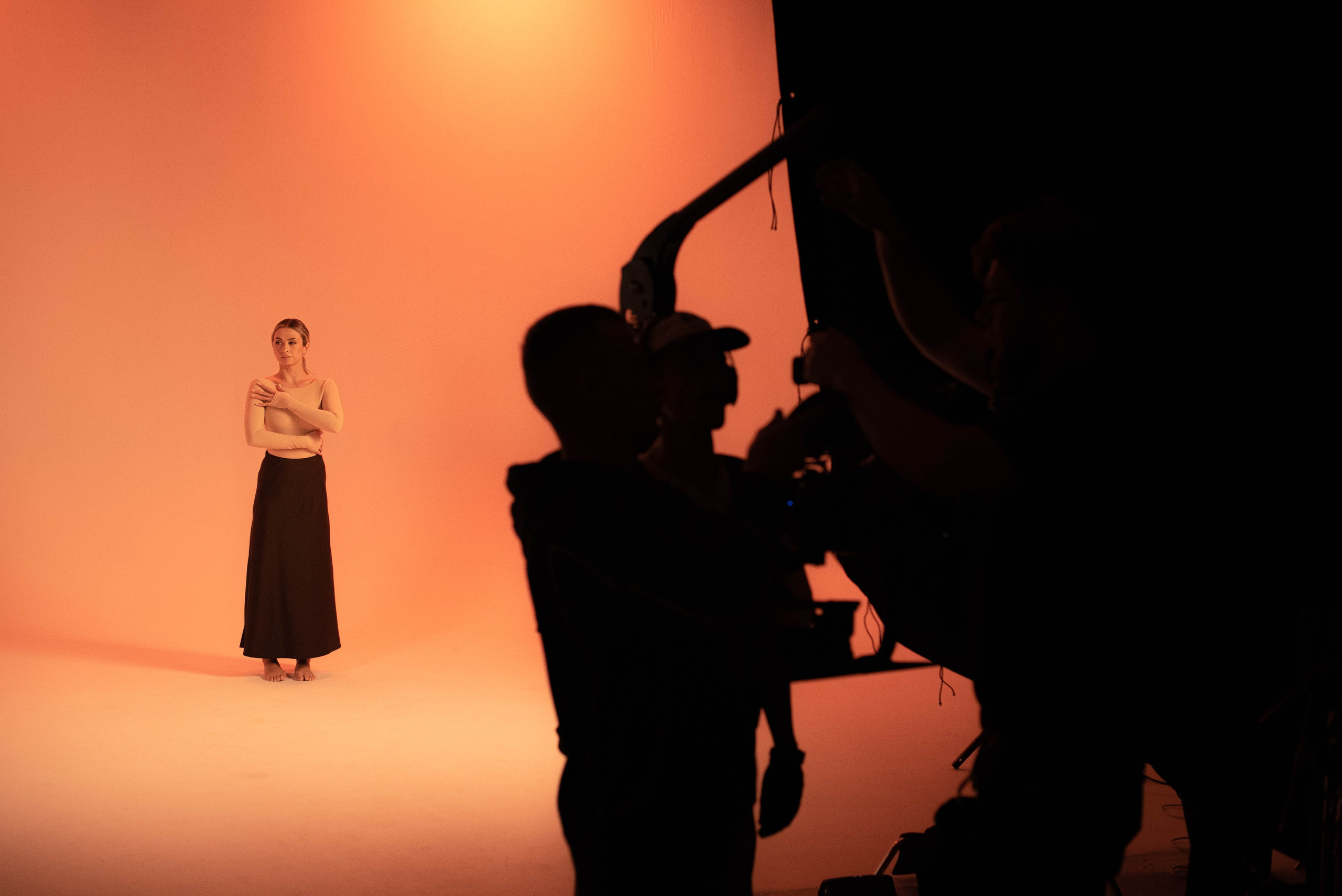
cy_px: 448
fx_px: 1865
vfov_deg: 27.0
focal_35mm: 50
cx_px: 671
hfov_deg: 39.6
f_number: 3.5
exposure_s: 1/500
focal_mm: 50
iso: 2500
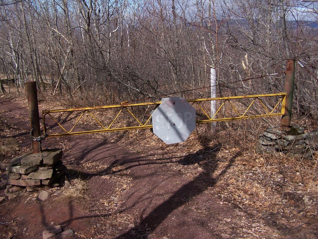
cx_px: 159
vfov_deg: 37.7
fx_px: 349
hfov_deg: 49.0
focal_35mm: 38
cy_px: 120
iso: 80
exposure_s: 1/1000
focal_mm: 6.3
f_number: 4
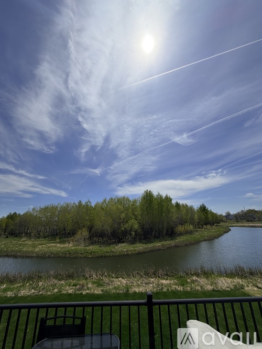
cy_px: 174
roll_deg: +2.3
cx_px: 131
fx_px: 141
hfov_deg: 85.7
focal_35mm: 14
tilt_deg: +18.8
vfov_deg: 102.1
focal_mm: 2.22
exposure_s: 1/2506
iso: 20
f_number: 2.2
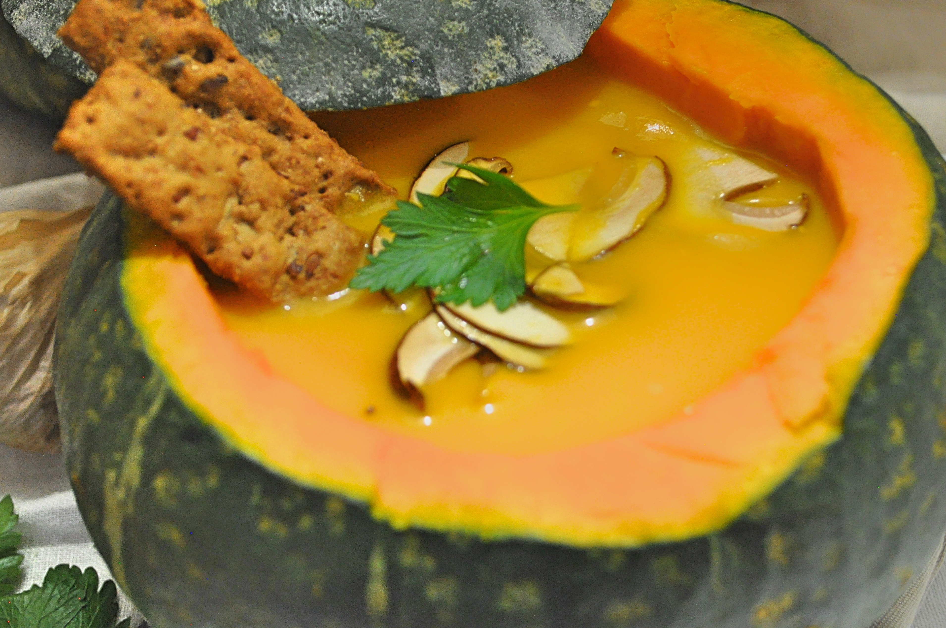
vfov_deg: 25.0
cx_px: 516
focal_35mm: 54
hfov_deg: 36.9
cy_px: 296
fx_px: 1417
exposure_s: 1/13
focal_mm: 32
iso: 1600
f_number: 4.8
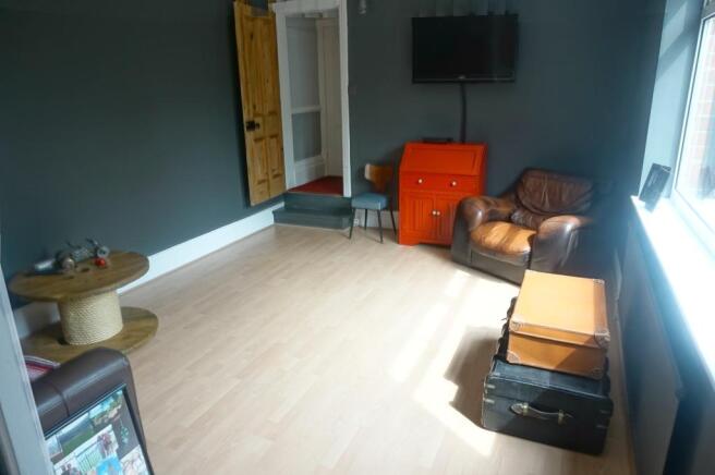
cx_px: 358
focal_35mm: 24
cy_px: 238
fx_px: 476
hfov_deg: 73.8
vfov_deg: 53.0
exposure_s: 1/60
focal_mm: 16
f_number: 8
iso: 640
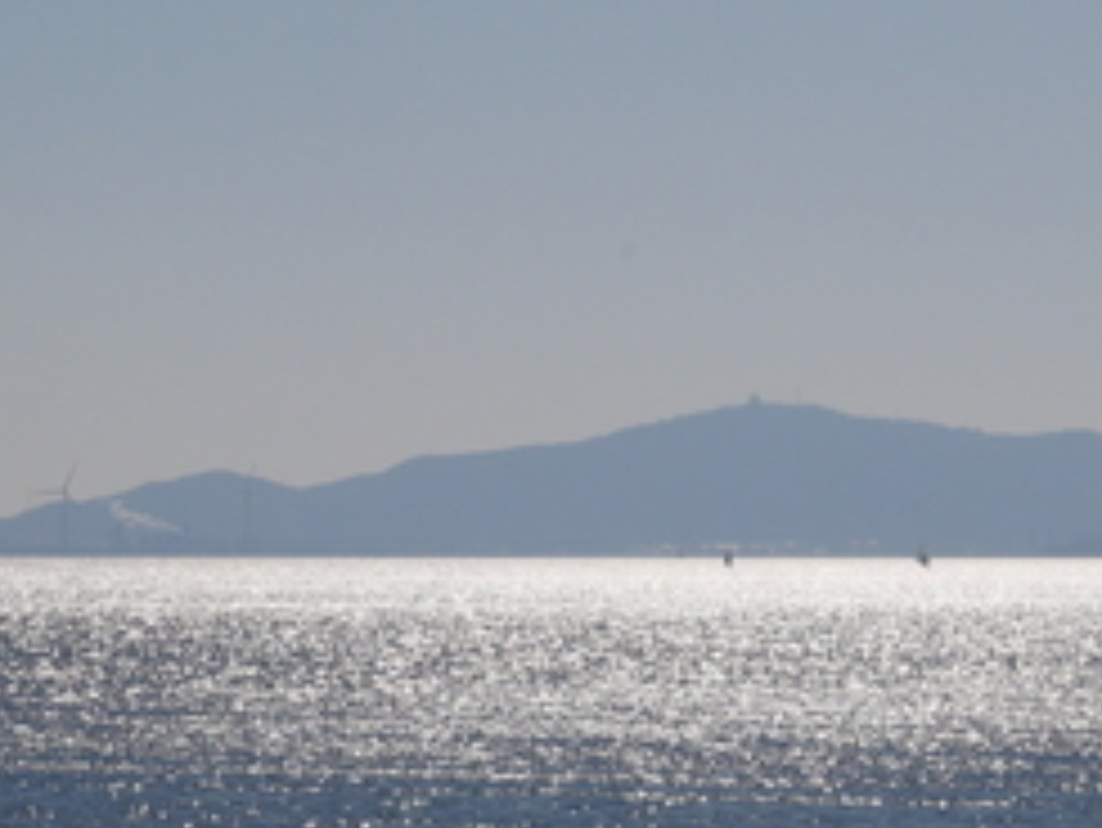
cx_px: 729
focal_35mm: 279
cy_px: 601
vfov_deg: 5.3
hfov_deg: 7.1
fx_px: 8886
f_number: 11
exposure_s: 1/2000
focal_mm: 57
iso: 200
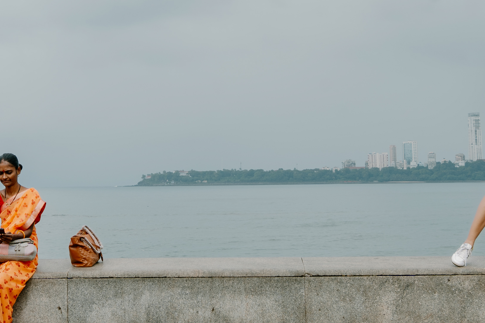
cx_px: 152
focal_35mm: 93
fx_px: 1253
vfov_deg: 14.5
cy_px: 27
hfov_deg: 21.8
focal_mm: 35
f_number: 8
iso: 100
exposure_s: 1/200
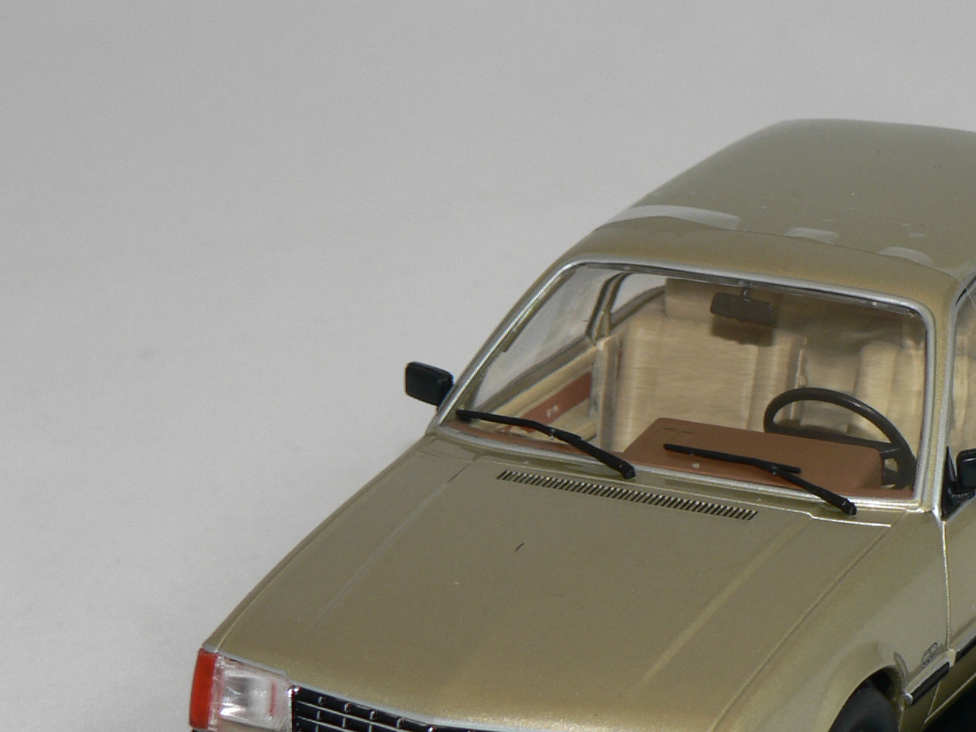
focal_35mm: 163
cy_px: 517
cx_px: 731
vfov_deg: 9.1
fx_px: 4596
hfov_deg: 12.1
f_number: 3.2
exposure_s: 1/60
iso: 80
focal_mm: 13.4
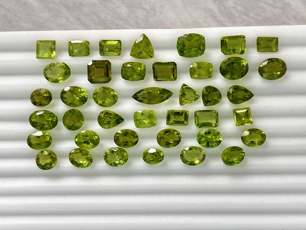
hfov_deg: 36.2
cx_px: 152
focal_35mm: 53
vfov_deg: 27.5
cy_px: 114
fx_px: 469
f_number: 1.5
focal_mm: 5.7
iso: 80
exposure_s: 1/121
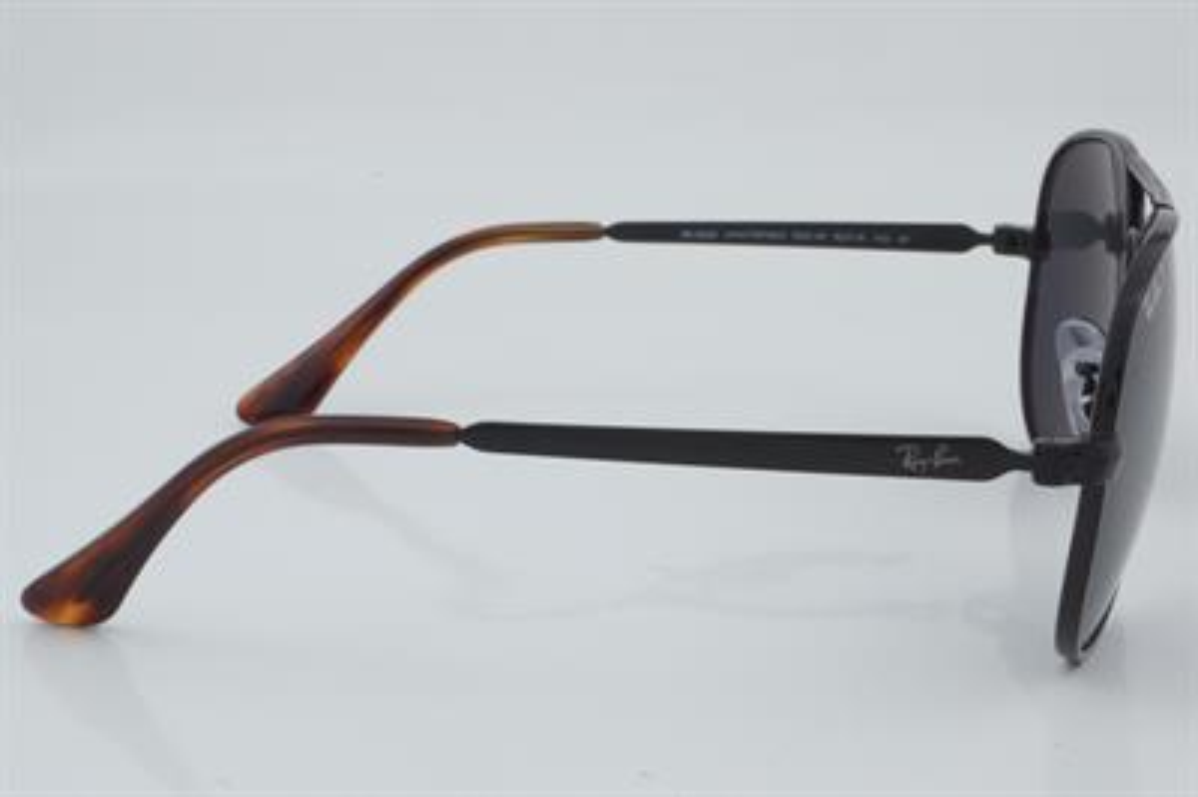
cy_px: 398
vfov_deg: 18.2
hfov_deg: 27.0
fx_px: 2494
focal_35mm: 75
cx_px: 599
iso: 100
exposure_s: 1/4
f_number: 29
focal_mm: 50
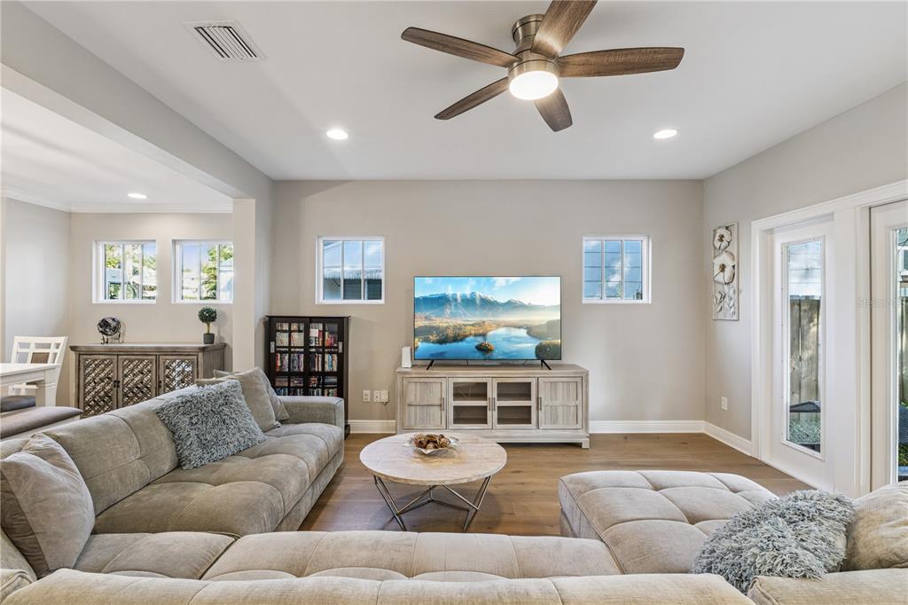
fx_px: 408
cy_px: 302
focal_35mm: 16
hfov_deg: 96.0
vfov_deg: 73.0
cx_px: 454
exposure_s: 1/8
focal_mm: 10.8
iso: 400
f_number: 10
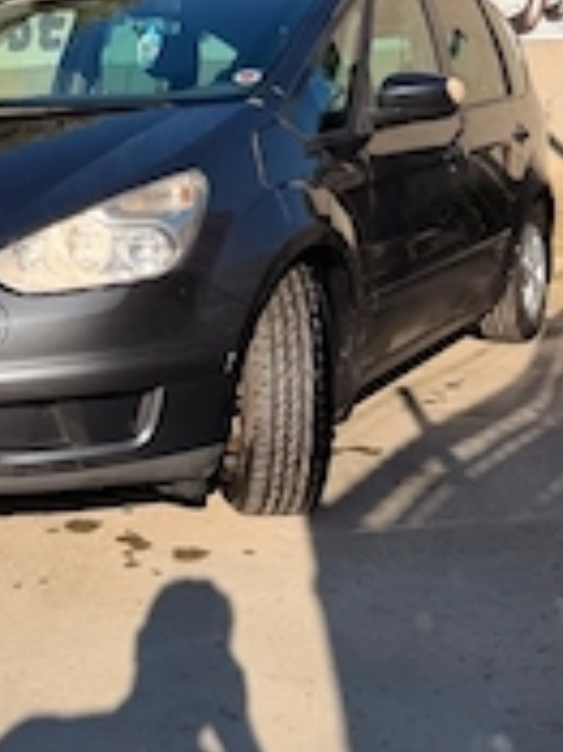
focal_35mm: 55
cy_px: 262
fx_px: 1194
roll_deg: +0.0
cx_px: 163
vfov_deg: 34.7
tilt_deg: -7.1
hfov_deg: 26.3
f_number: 1.78
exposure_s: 1/4673
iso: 80
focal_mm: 6.76
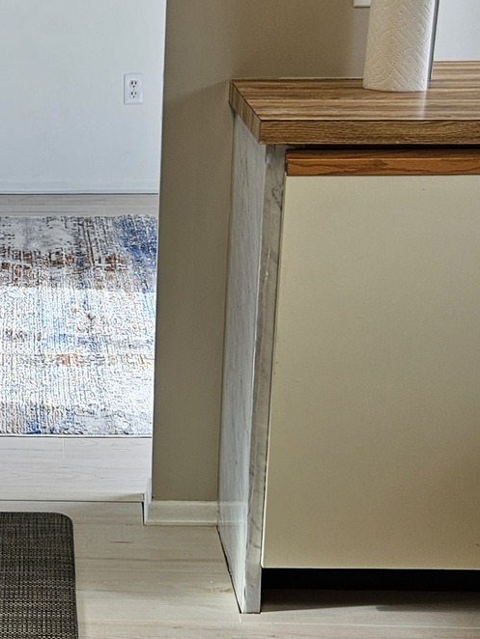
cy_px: 353
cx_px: -40
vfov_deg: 24.4
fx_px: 1478
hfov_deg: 17.8
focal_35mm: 80
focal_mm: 5.4
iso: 25
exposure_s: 1/61
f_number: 1.8
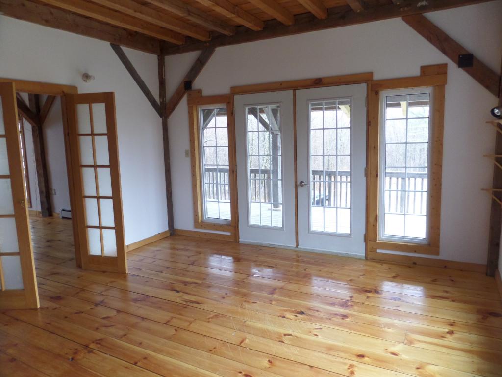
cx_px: 251
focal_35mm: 24
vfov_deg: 56.8
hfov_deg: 71.6
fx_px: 348
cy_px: 188
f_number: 3.2
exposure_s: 1/30
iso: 240
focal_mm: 4
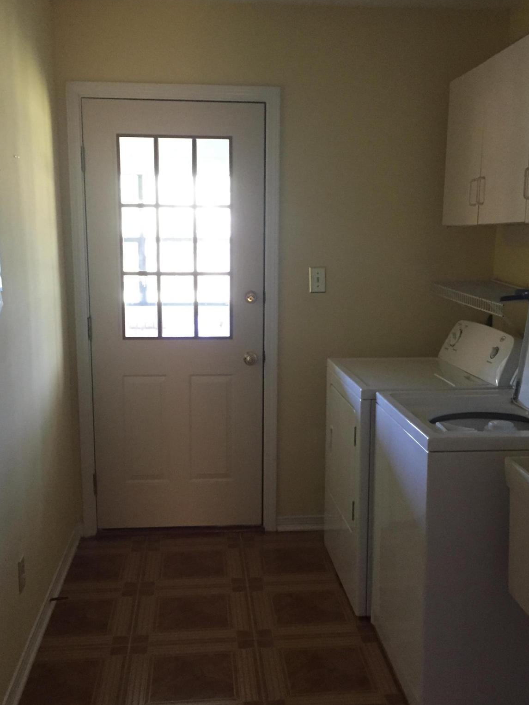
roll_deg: -0.5
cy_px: 382
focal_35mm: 38
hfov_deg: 37.7
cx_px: 273
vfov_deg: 48.9
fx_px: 774
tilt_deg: -9.0
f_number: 2.2
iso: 250
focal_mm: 4.15
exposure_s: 1/25
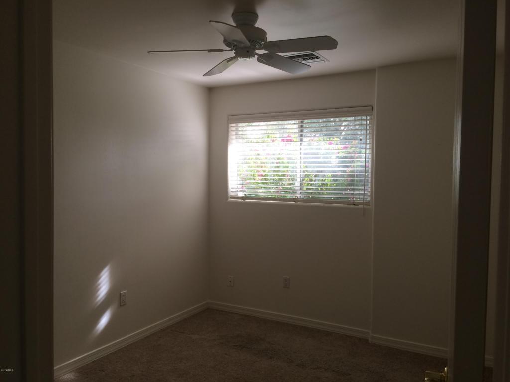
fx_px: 427
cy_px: 191
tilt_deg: -3.9
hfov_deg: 61.7
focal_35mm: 29
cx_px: 255
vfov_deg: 48.2
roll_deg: +1.0
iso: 32
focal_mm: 4.15
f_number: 2.2
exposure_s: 1/30
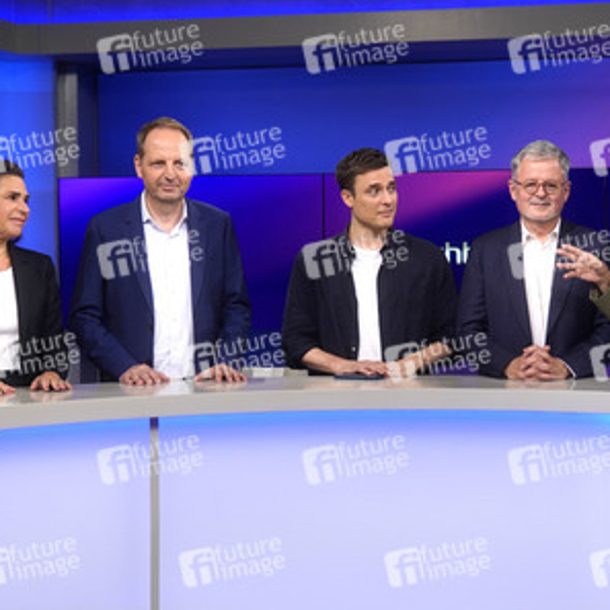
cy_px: 306
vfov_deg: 29.6
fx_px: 1156
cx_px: 383
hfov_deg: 29.4
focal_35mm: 58
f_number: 1.8
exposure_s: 1/500
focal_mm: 30
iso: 640
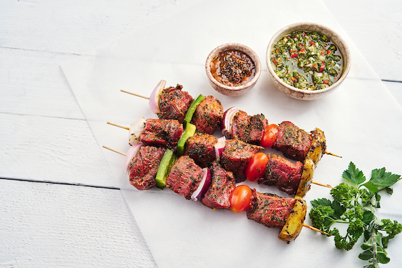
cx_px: 201
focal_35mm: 50
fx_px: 558
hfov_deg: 39.6
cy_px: 134
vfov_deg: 27.0
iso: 200
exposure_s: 1/125
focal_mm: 50
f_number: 5.6
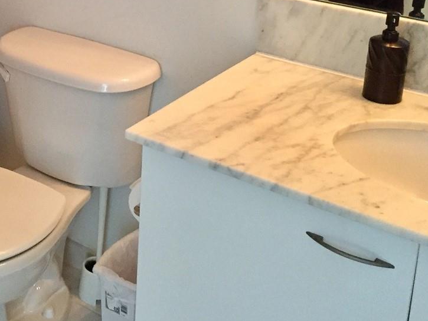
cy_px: -12
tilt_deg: -15.6
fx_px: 791
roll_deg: -0.2
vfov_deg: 22.0
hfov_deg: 28.7
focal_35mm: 64
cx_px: 19
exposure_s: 1/30
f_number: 2.2
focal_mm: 4.15
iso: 160
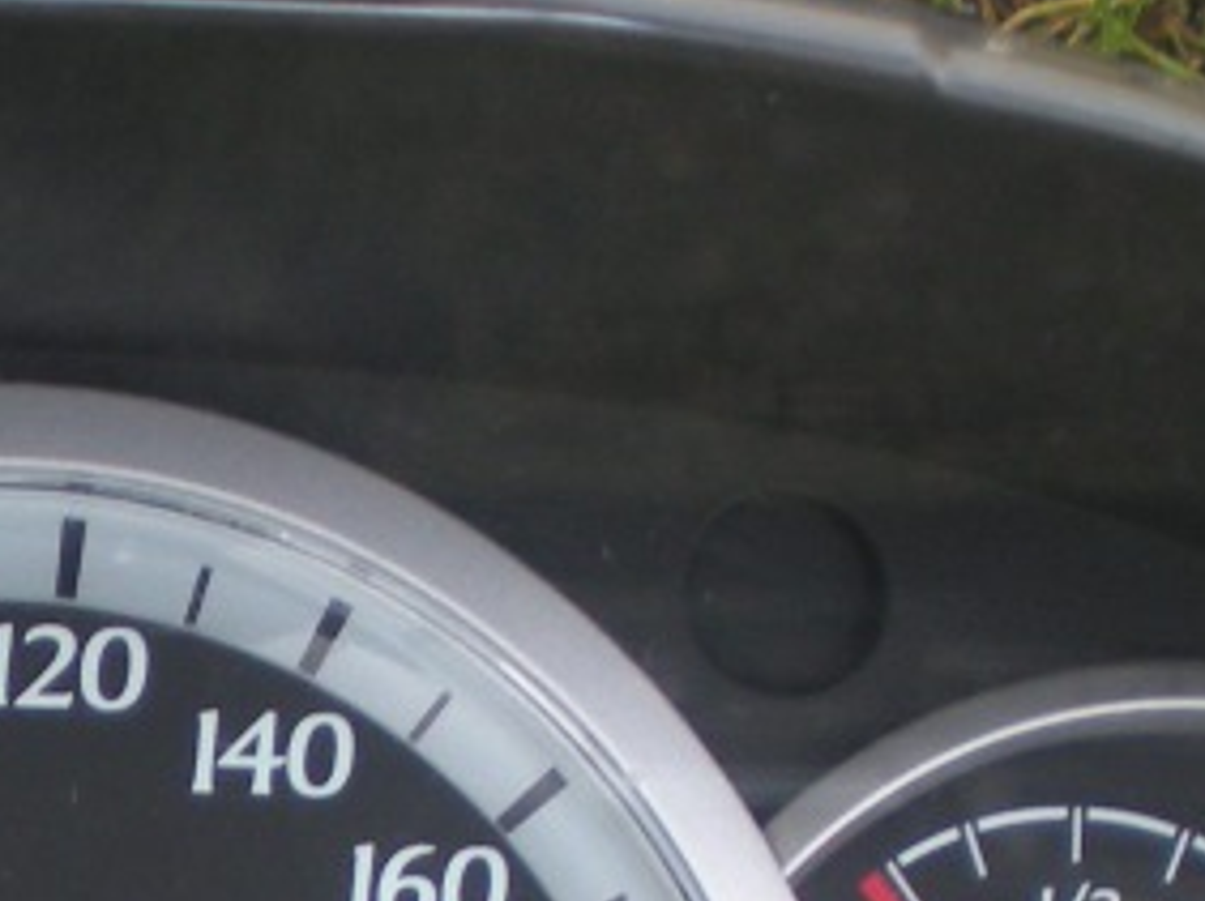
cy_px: 1452
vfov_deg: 10.3
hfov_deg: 14.2
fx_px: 4800
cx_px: 124
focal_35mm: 138
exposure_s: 1/59.7
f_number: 3.1
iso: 79
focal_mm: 6.3
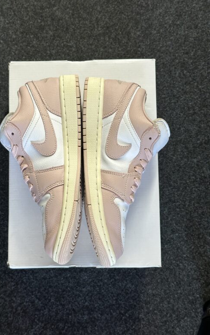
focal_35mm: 52
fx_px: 476
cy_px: 165
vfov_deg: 38.9
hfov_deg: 24.8
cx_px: 82
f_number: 1.78
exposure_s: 1/50
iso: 125
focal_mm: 6.86
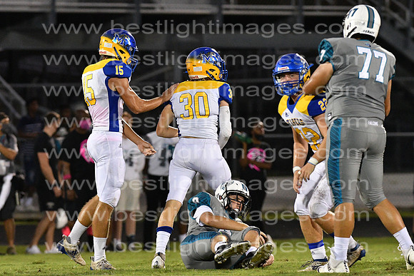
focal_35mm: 450
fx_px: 5176
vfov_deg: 3.1
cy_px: 138
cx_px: 207
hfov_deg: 4.6
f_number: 4.5
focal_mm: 300
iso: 8000
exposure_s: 1/800
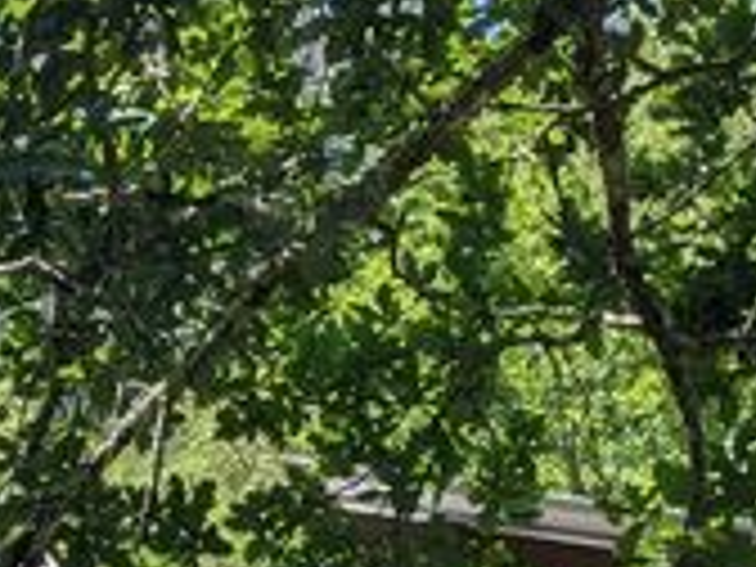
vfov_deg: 8.5
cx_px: 446
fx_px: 3516
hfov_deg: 12.3
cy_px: 1314
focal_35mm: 161
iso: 48
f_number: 1.73
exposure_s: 1/1170
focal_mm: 4.38
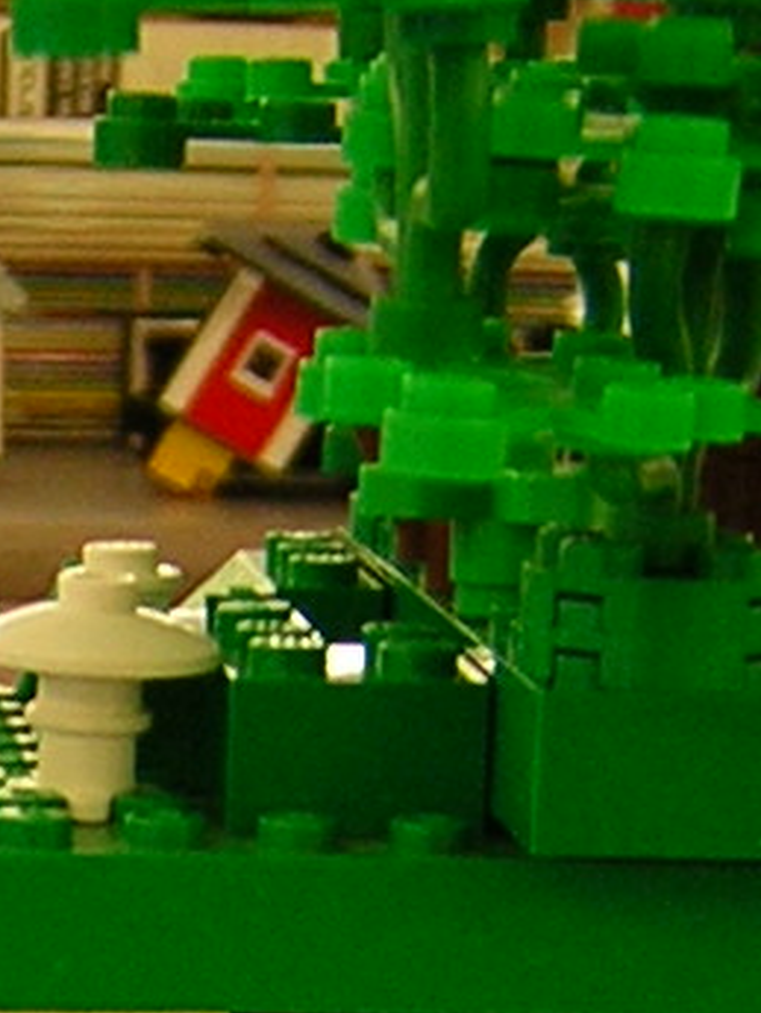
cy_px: 1113
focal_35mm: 167
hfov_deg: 8.8
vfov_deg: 11.7
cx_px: -82
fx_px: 4892
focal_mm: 4.7
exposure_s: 1/6.4
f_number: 2.6
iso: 54
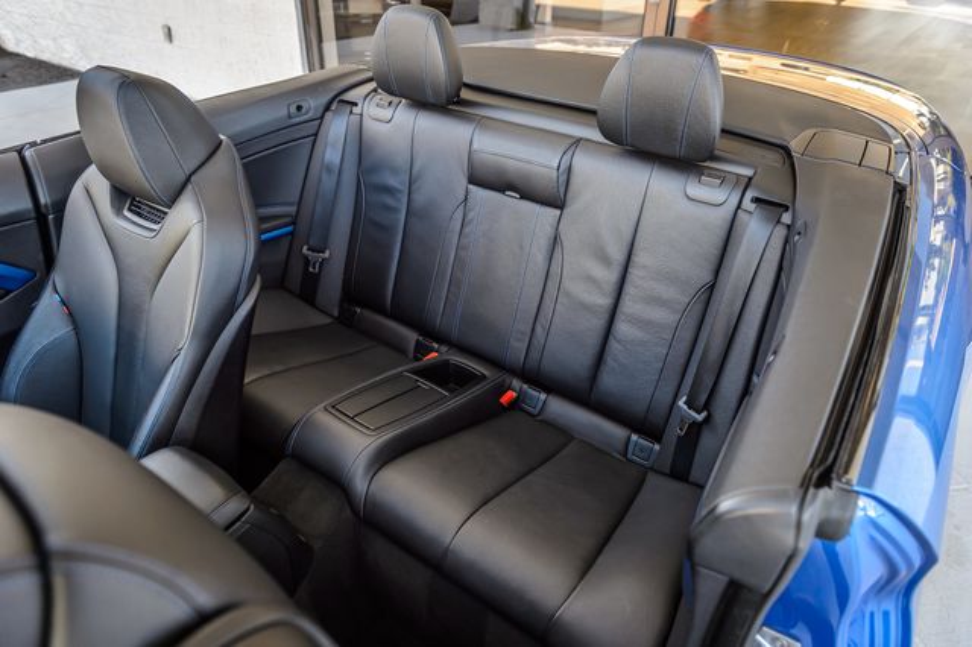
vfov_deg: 53.1
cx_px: 486
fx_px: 648
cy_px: 324
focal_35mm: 24
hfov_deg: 73.8
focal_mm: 24
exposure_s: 1/200
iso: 400
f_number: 4
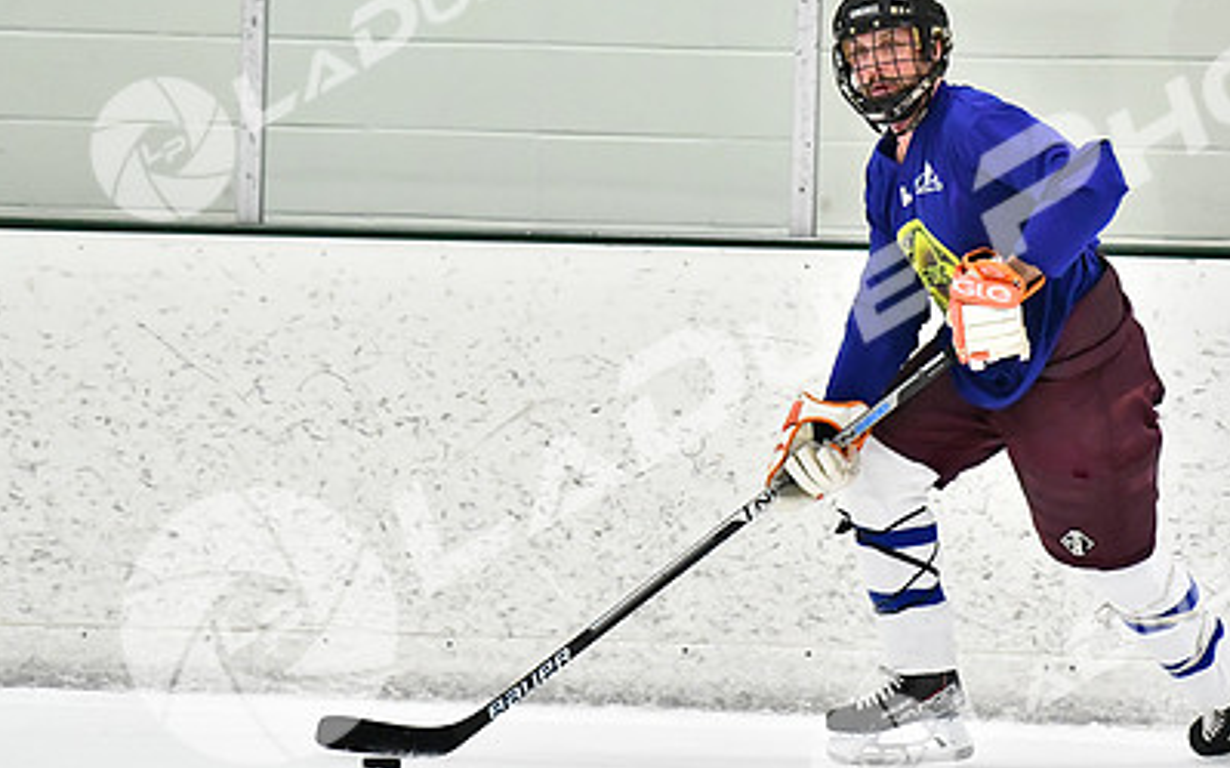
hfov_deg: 7.3
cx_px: 805
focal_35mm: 289
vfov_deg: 4.5
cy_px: 310
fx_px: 9684
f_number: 2.8
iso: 6400
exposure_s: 1/1600
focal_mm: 130
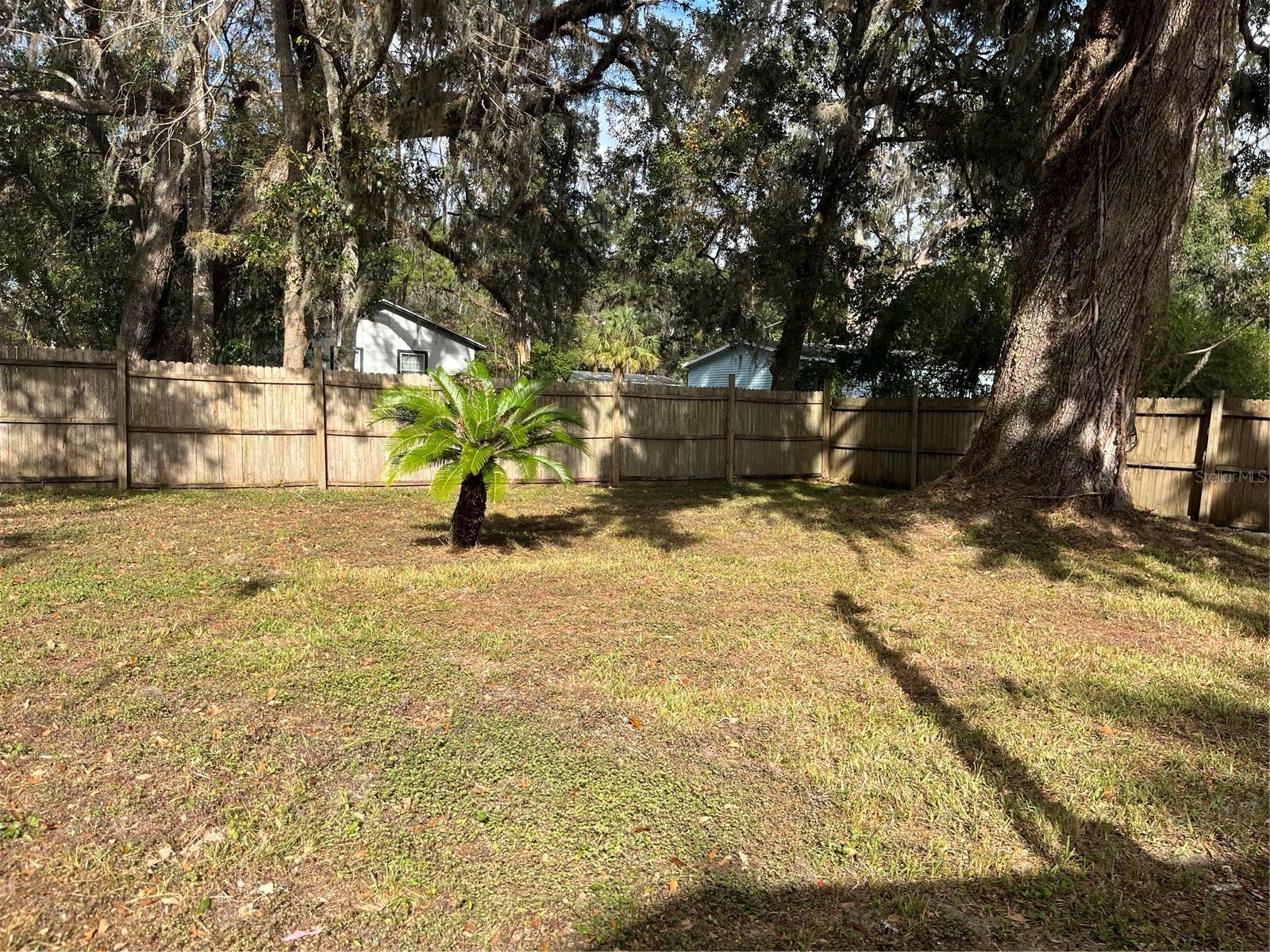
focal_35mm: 26
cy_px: 476
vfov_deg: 53.1
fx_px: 954
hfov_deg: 67.3
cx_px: 635
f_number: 1.6
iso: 50
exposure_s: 1/1580
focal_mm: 5.1
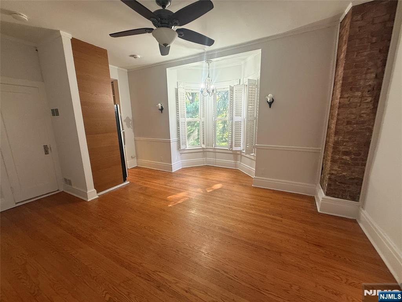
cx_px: 201
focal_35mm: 14
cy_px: 151
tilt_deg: -10.8
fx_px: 163
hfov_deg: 102.1
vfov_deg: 85.7
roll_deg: +1.1
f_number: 2.2
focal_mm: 2.22
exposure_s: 1/60
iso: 200
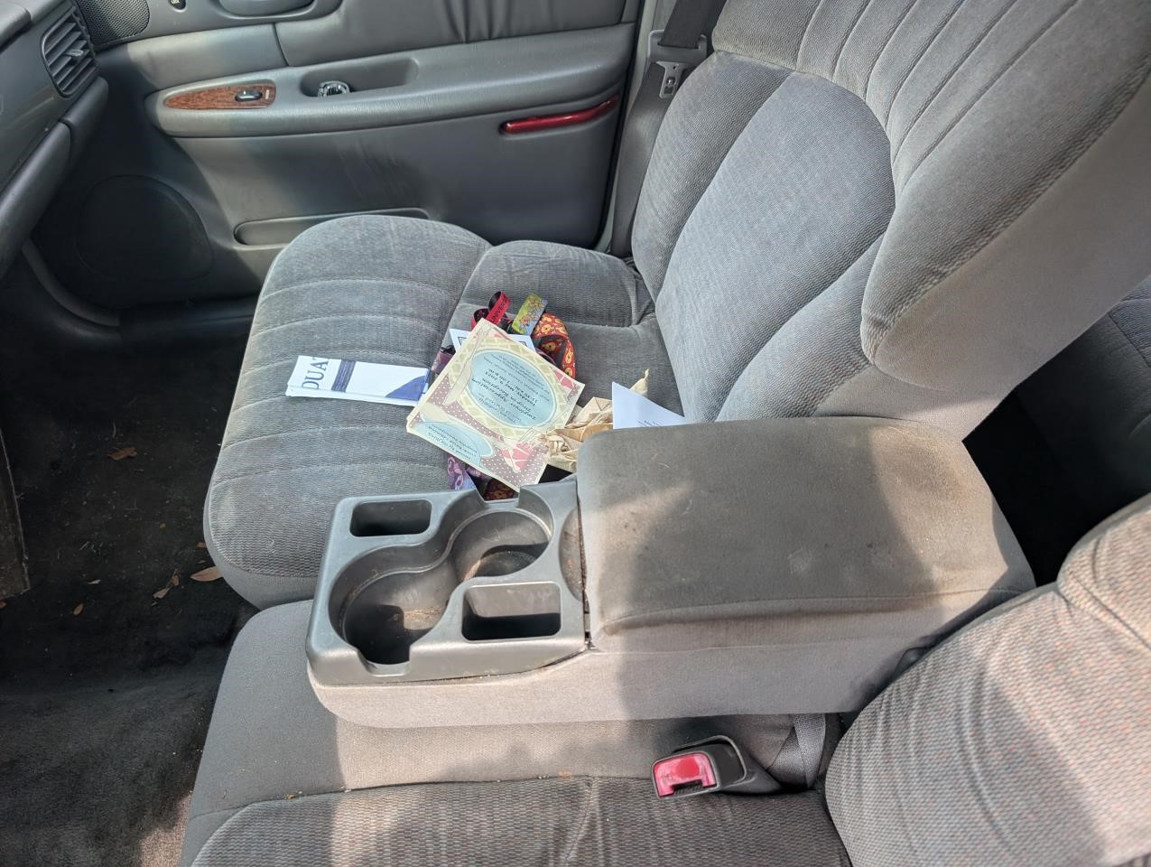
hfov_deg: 71.5
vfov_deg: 56.9
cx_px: 576
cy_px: 434
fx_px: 799
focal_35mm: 24
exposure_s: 1/343
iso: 52
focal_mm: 6.9
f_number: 1.68
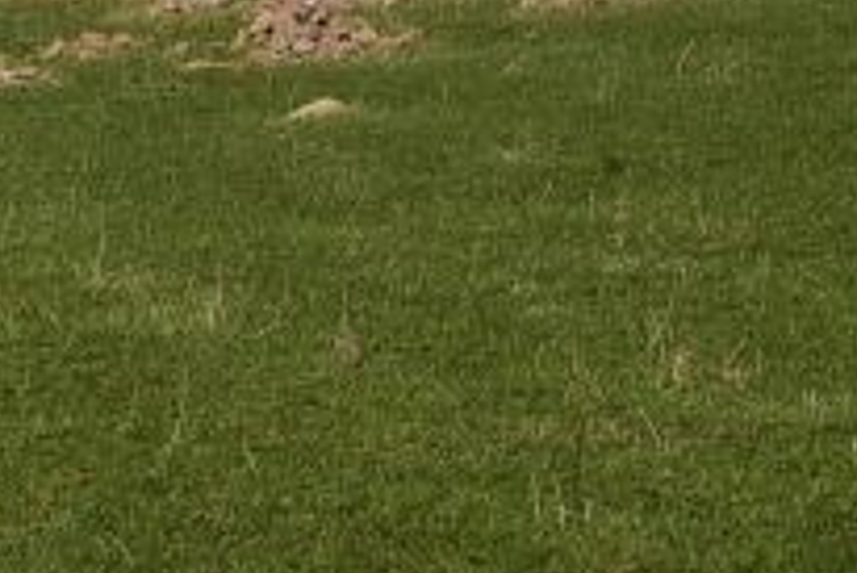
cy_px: 207
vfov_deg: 4.3
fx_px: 7551
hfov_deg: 6.0
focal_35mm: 317
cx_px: -1802
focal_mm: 50
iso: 160
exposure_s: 1/125
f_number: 16
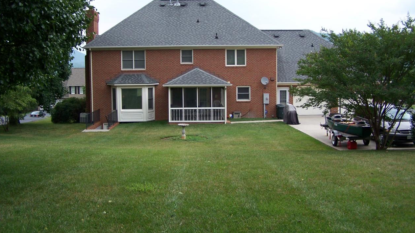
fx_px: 462
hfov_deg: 48.4
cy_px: 93
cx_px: 206
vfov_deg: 28.3
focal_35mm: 42
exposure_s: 1/640
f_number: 2.8
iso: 80
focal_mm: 6.3
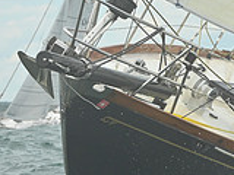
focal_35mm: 341
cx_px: 331
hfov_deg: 5.8
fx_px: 2305
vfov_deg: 4.4
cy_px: 122
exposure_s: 1/1250
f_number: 10
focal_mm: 98
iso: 320
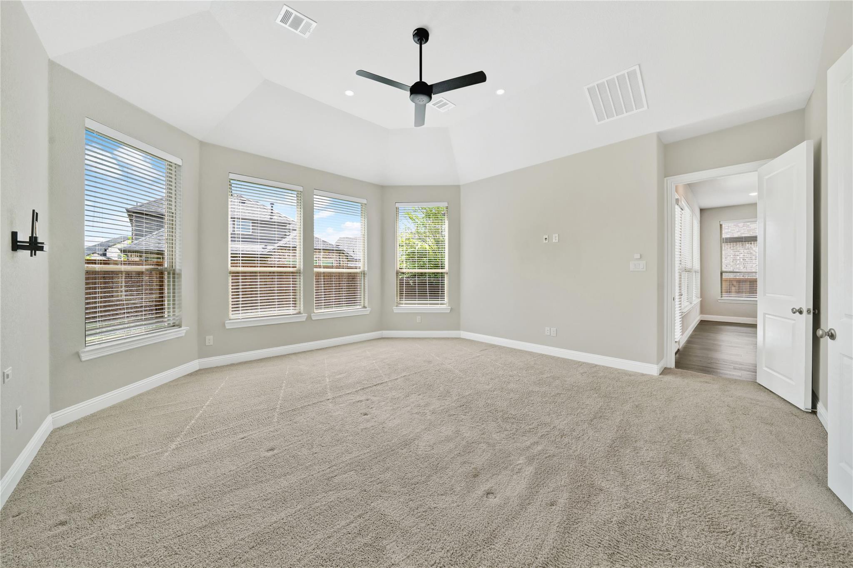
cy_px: 284
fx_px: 284
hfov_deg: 112.6
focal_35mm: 12
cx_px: 426
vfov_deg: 90.0
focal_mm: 12
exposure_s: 1/30
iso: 250
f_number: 9
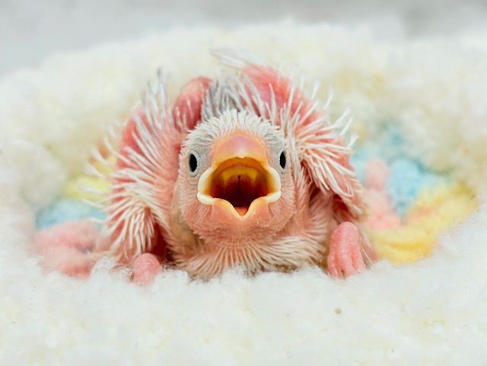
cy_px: 183
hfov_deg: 36.8
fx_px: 732
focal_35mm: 52
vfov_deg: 28.0
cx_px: 244
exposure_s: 1/100
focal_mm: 5.96
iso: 50
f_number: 1.6
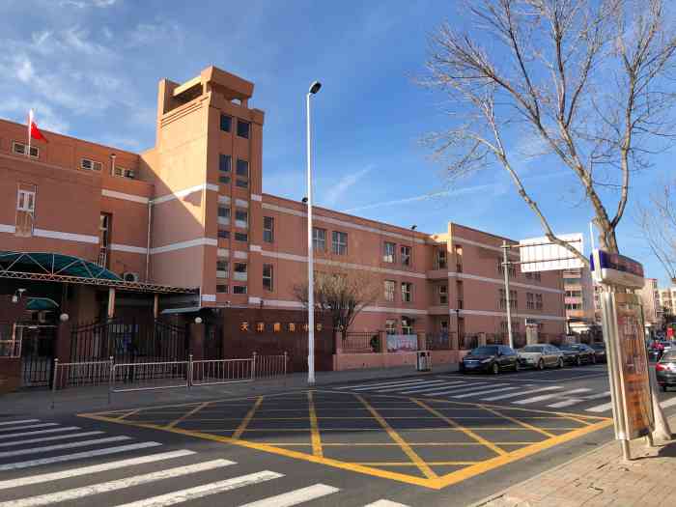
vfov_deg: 49.7
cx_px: 338
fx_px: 547
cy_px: 254
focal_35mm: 28
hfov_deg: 63.4
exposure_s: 1/1263
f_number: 1.8
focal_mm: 4
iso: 20
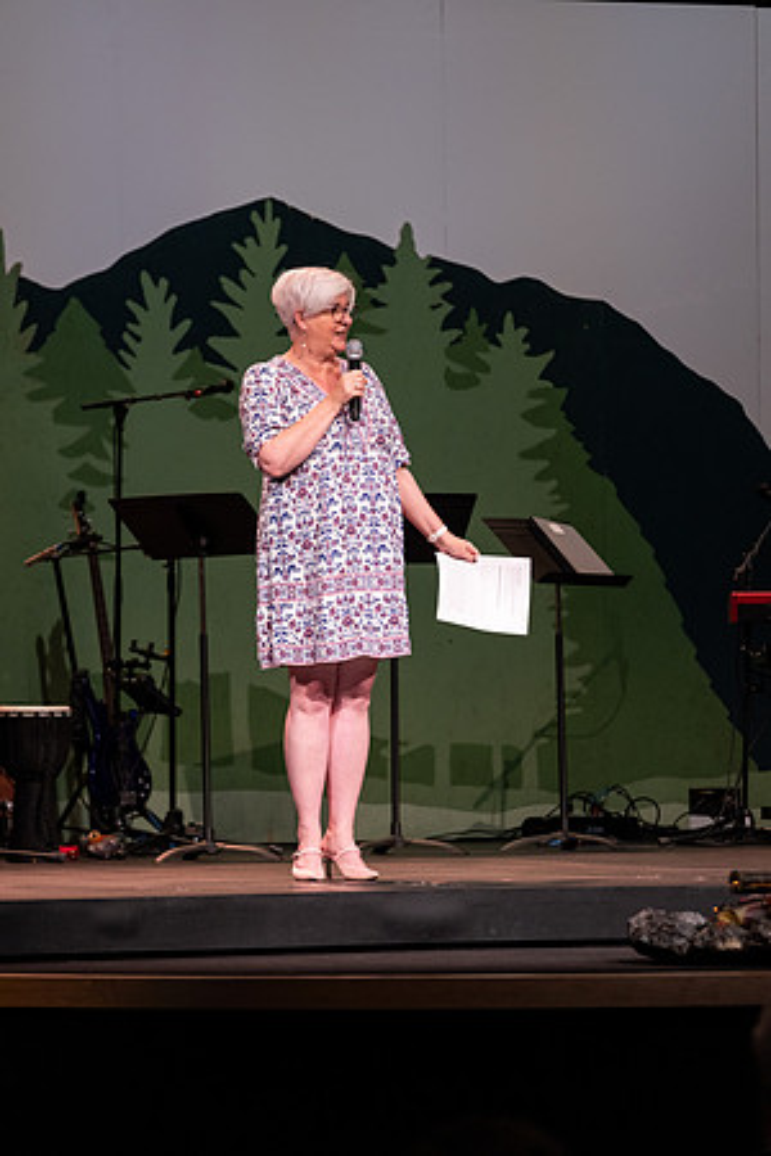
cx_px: 386
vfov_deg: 9.8
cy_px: 578
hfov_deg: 6.5
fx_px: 6746
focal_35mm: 210
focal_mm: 140
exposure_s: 1/210
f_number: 2.8
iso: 640
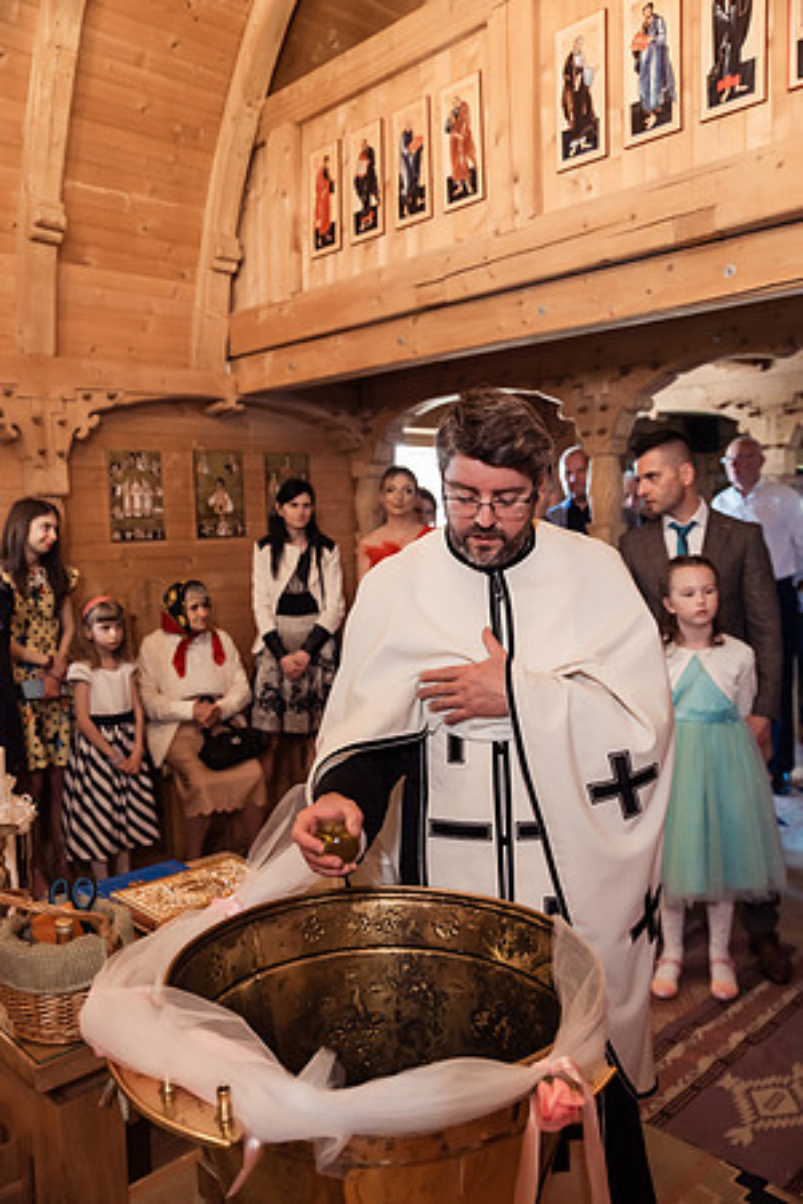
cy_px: 602
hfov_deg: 42.3
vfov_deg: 60.3
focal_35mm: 31
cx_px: 402
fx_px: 1037
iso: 1250
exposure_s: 1/125
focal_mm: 31
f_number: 2.8
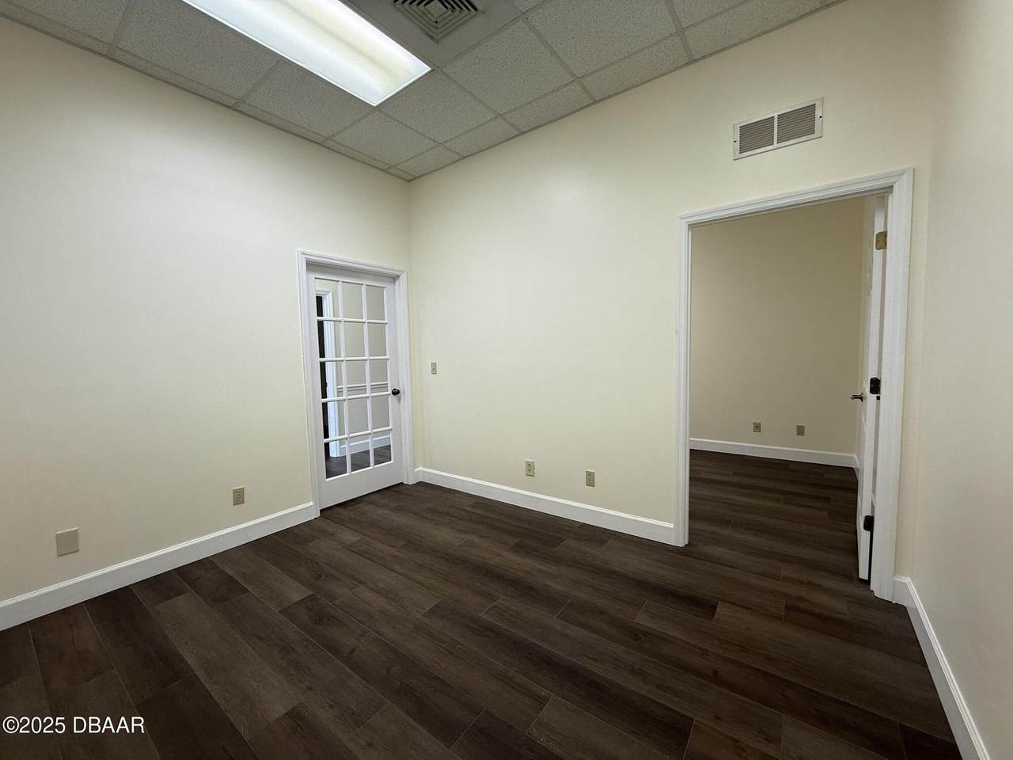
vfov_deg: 85.7
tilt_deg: -3.7
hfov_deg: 102.1
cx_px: 506
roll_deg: +1.3
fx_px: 410
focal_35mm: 14
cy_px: 380
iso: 125
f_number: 2.2
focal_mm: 2.22
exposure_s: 1/120
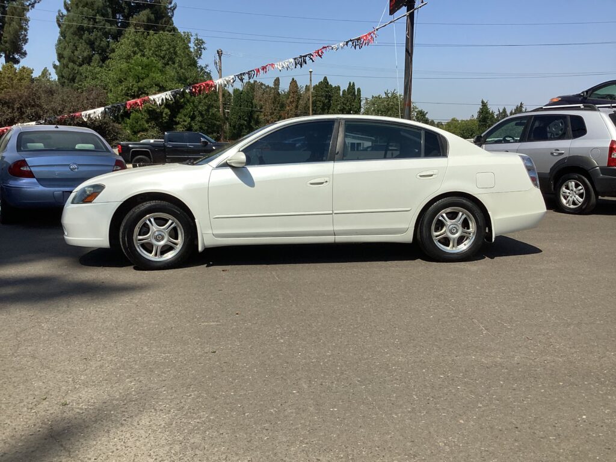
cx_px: 308
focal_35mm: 31
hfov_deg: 58.4
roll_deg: -0.9
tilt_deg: -7.8
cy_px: 231
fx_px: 552
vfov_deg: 45.4
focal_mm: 3.3
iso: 25
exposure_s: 1/2037
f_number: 2.4
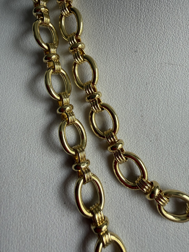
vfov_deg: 71.6
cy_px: 126
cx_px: 94
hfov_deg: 56.8
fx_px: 175
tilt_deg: -30.6
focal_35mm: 24
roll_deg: -4.2
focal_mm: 2.22
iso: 100
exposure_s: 1/99
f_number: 2.2
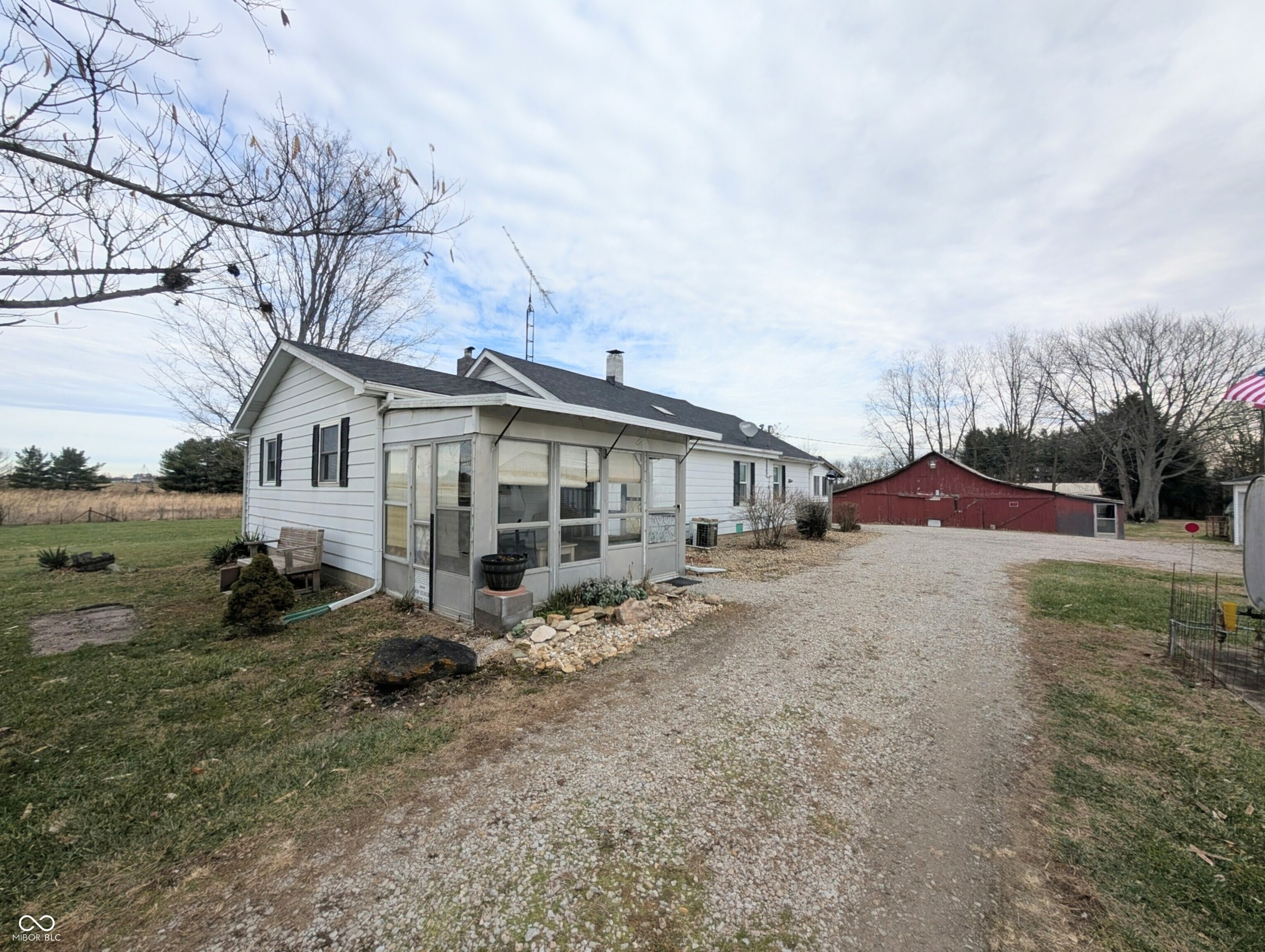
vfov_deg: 94.6
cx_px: 632
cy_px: 476
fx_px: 439
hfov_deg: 110.5
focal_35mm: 12
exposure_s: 1/1464
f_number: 1.7
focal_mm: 2.02
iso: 52
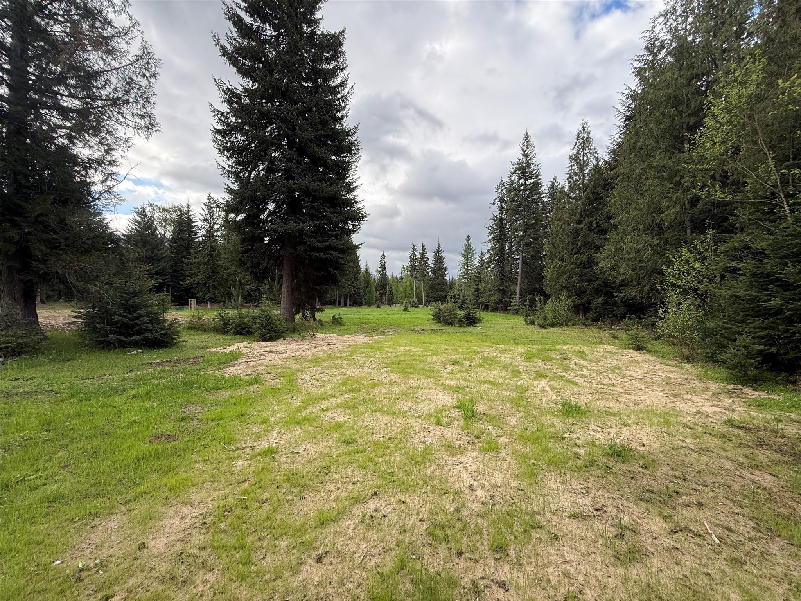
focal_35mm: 14
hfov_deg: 102.1
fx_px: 324
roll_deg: -1.1
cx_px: 400
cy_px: 300
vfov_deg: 85.7
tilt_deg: +0.9
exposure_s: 1/494
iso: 64
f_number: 2.2
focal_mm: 2.22
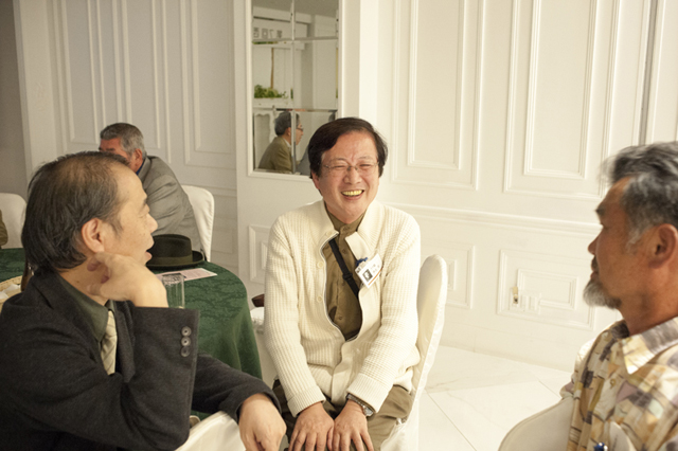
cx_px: 339
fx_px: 659
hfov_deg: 54.5
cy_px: 226
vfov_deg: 37.8
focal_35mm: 35
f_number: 5.6
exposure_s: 1/100
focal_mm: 35
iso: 2800
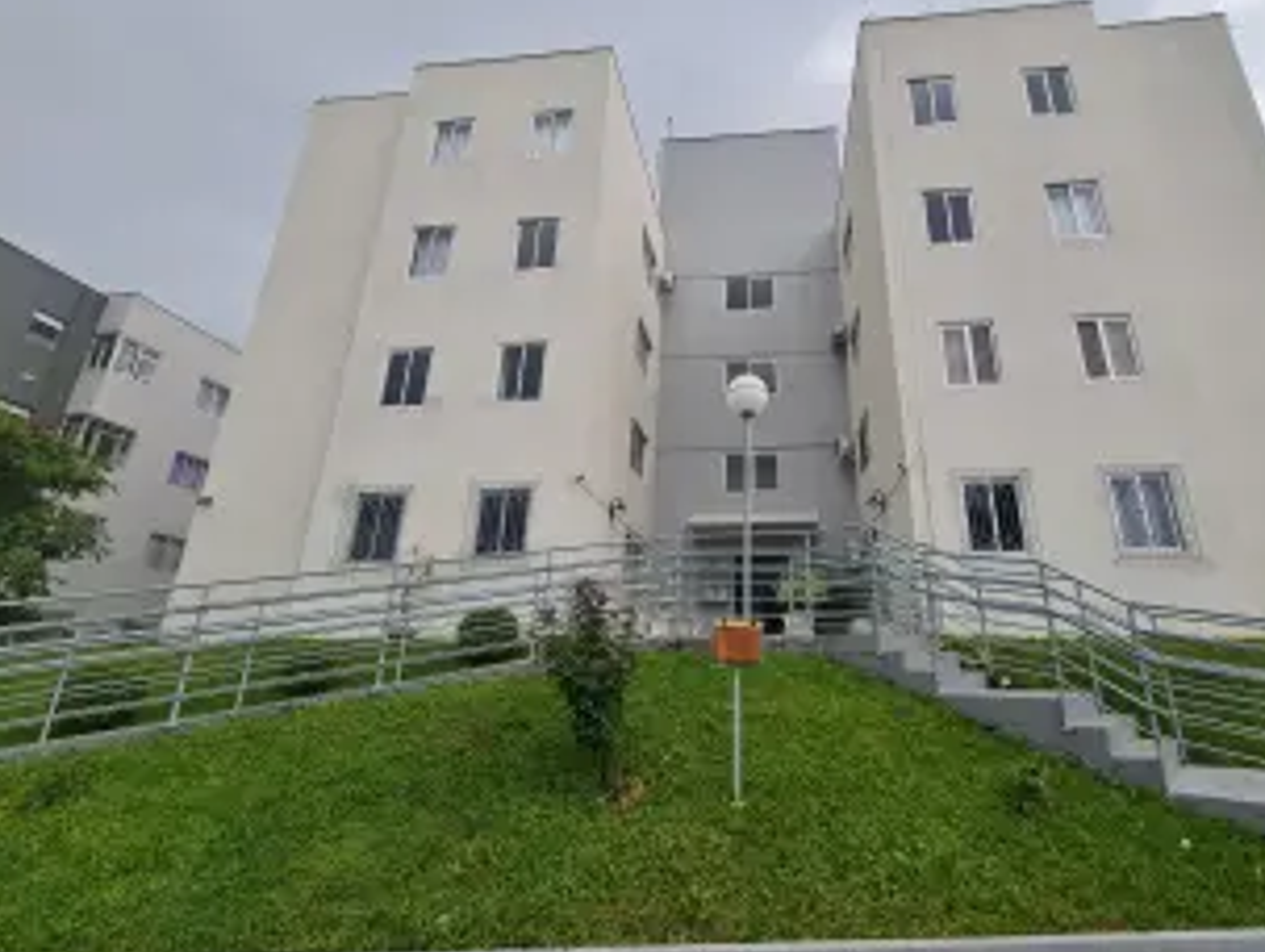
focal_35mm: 15
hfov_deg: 97.5
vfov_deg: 81.9
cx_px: 722
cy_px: 466
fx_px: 549
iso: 50
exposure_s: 1/135
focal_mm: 2.2
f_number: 2.2
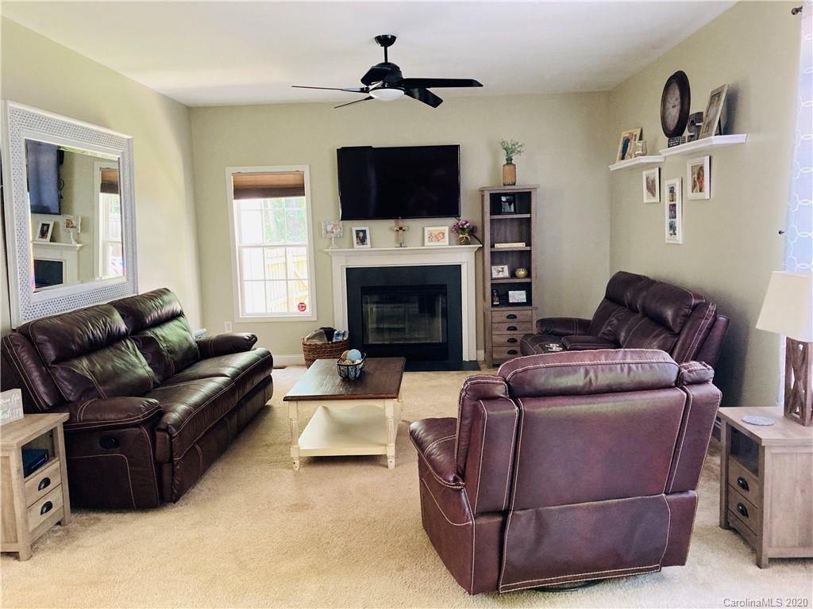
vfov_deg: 49.7
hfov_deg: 63.4
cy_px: 304
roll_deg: -0.2
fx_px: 658
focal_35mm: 28
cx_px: 406
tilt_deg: -7.3
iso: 400
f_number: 1.8
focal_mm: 3.99
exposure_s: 1/40
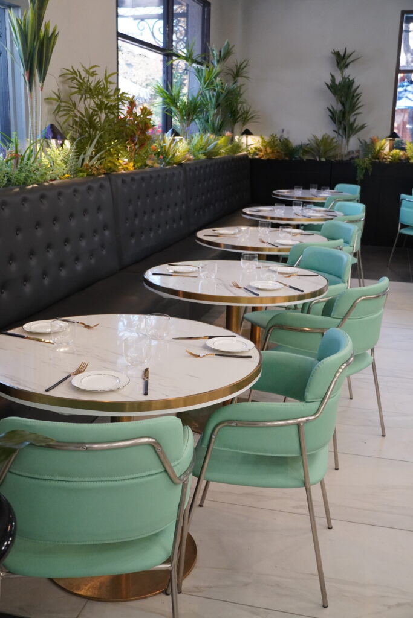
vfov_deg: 45.0
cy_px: 309
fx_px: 748
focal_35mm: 44
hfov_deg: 30.9
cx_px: 206
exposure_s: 1/50
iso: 2500
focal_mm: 29
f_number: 4.5
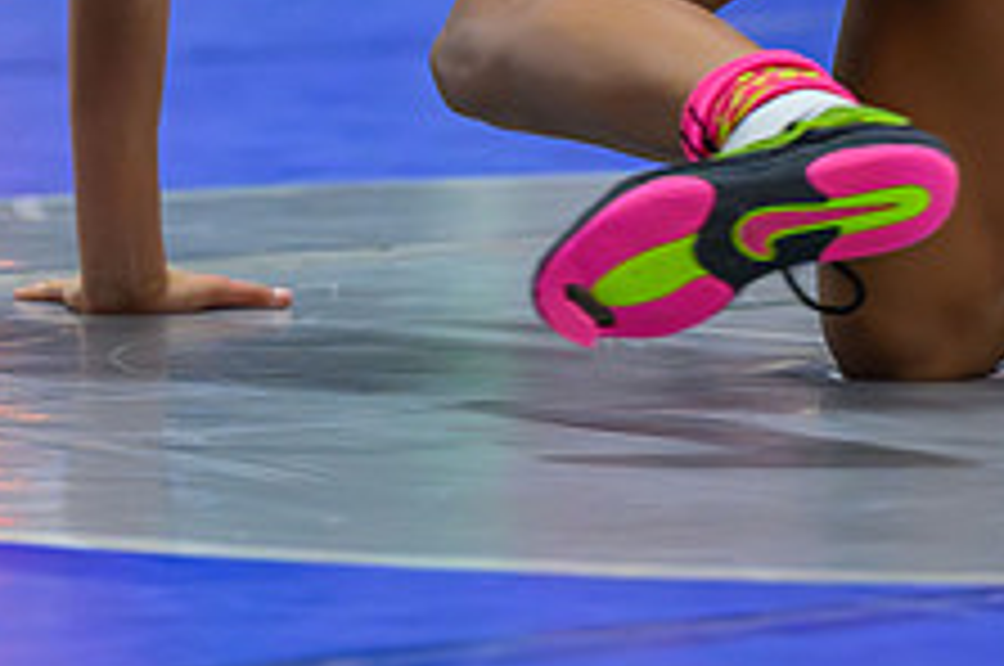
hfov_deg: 5.5
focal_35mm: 376
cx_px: 531
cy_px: -246
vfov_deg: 3.6
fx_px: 10471
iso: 8000
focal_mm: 115
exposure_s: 1/800
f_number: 2.8
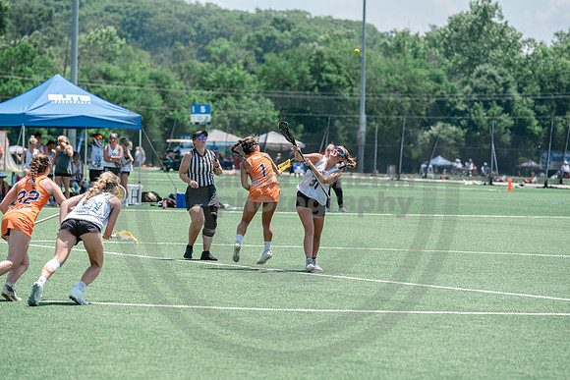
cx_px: 285
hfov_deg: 10.3
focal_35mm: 200
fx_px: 3167
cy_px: 190
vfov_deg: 6.9
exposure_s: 1/1600
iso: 400
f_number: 5
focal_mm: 200
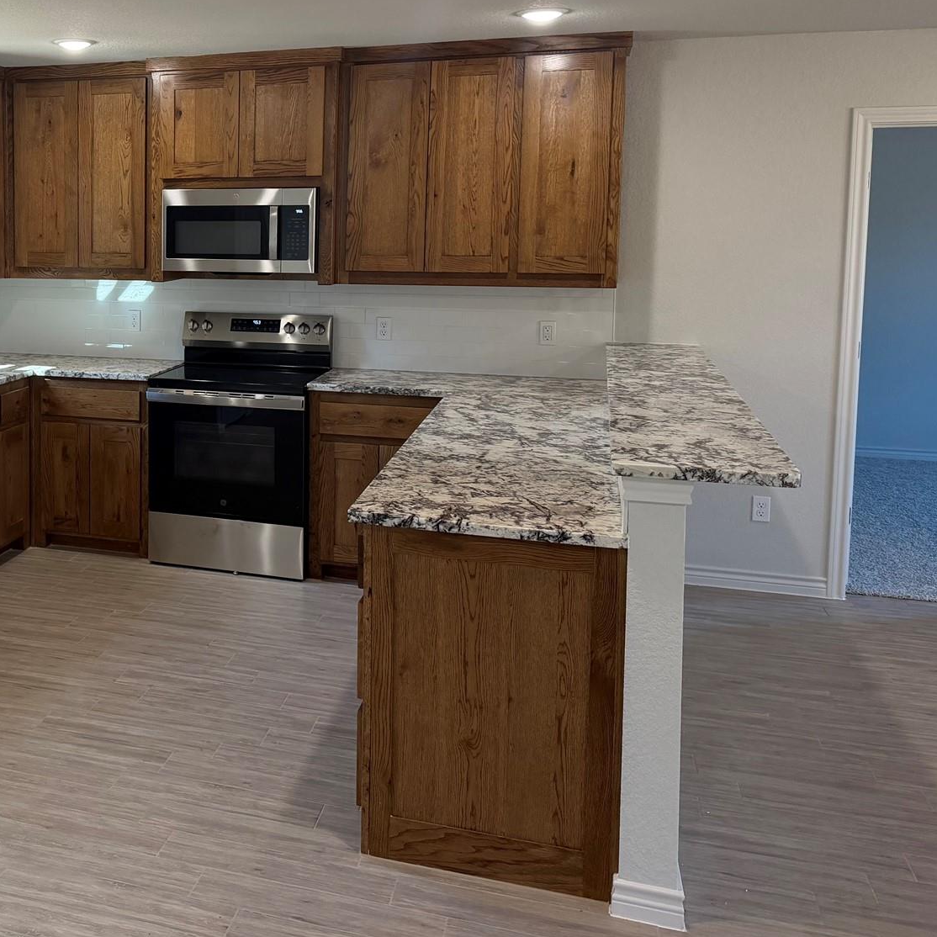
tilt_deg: -5.8
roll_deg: +0.6
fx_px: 1194
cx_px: 92
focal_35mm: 39
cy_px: 326
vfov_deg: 42.4
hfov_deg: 39.7
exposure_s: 1/132
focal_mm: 6.76
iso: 200
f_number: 1.78
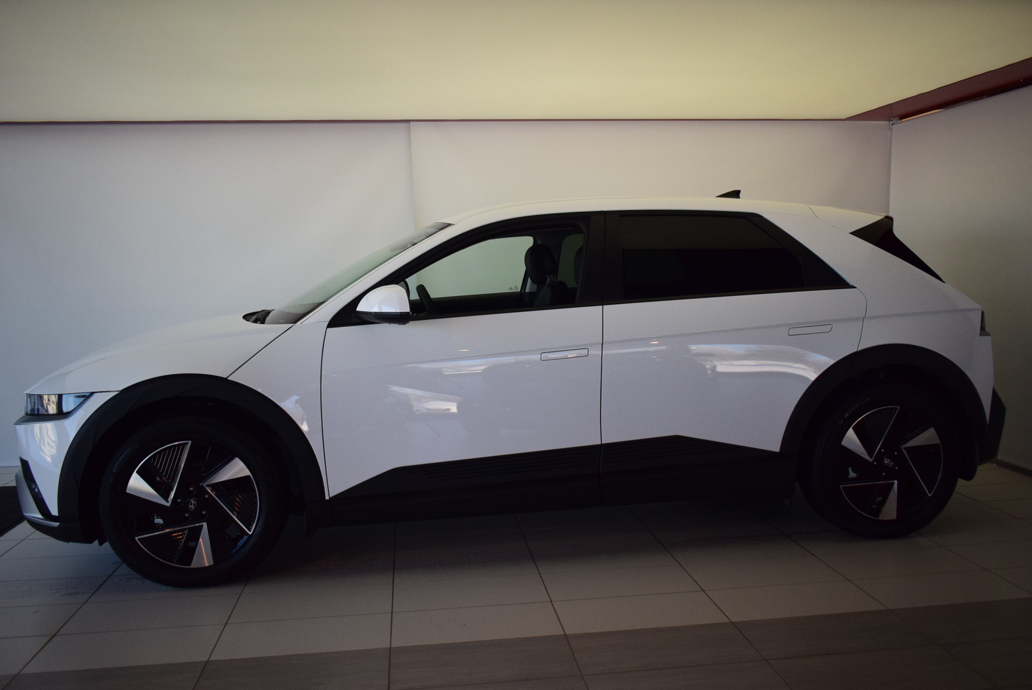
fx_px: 861
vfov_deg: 43.7
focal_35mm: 30
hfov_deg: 61.9
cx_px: 516
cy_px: 345
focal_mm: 20
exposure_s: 1/2500
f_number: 3.8
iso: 1600
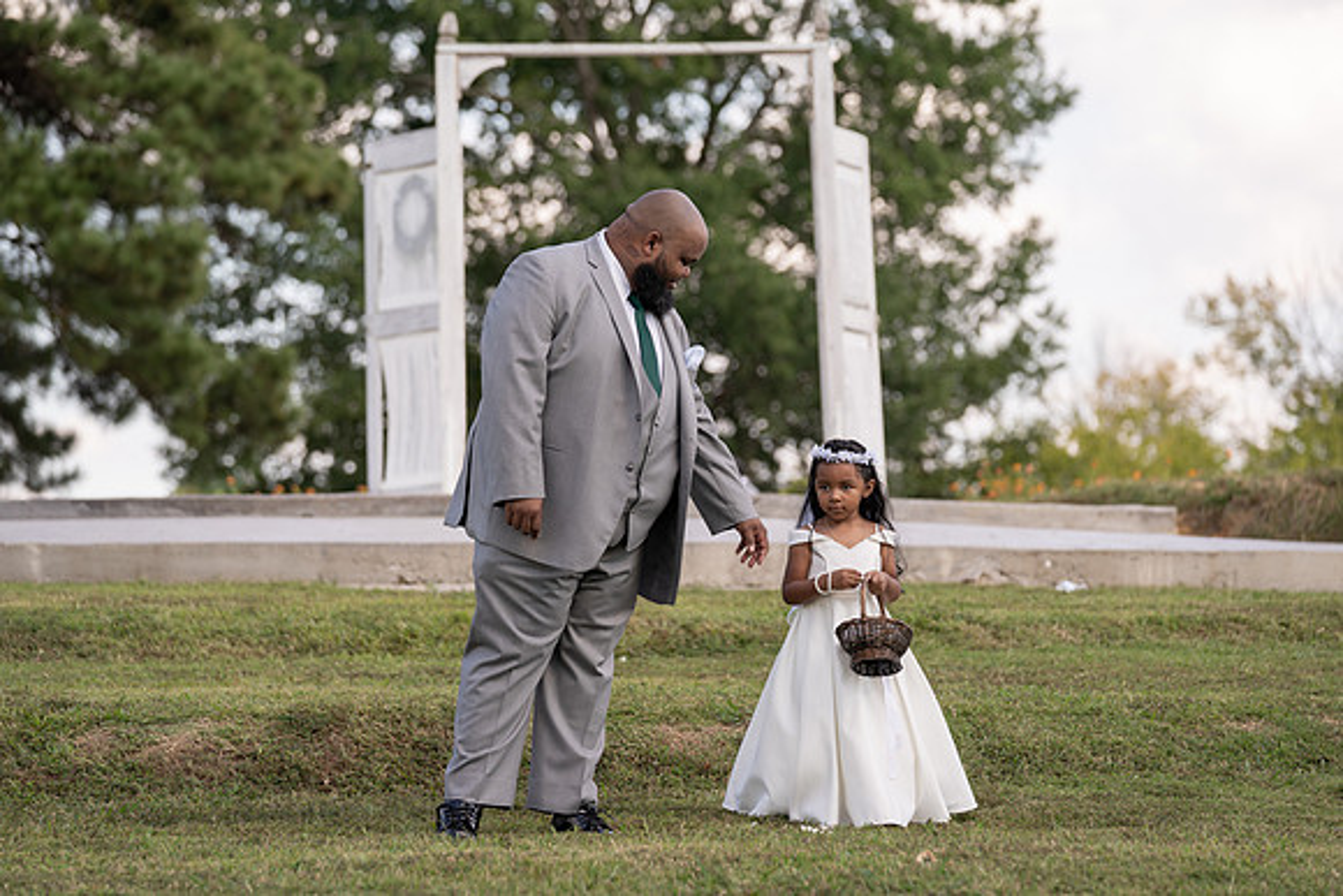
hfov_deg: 14.5
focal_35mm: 142
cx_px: 672
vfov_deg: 9.7
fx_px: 5282
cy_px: 448
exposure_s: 1/400
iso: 100
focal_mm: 140
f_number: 4
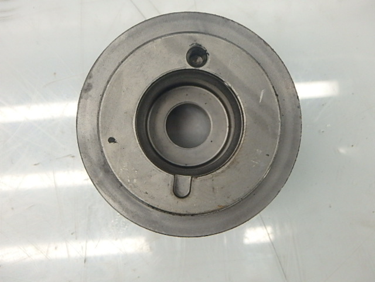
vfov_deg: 29.7
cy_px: 141
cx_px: 188
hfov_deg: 38.9
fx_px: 531
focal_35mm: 49
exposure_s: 1/60
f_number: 5.2
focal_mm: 8.7
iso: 500
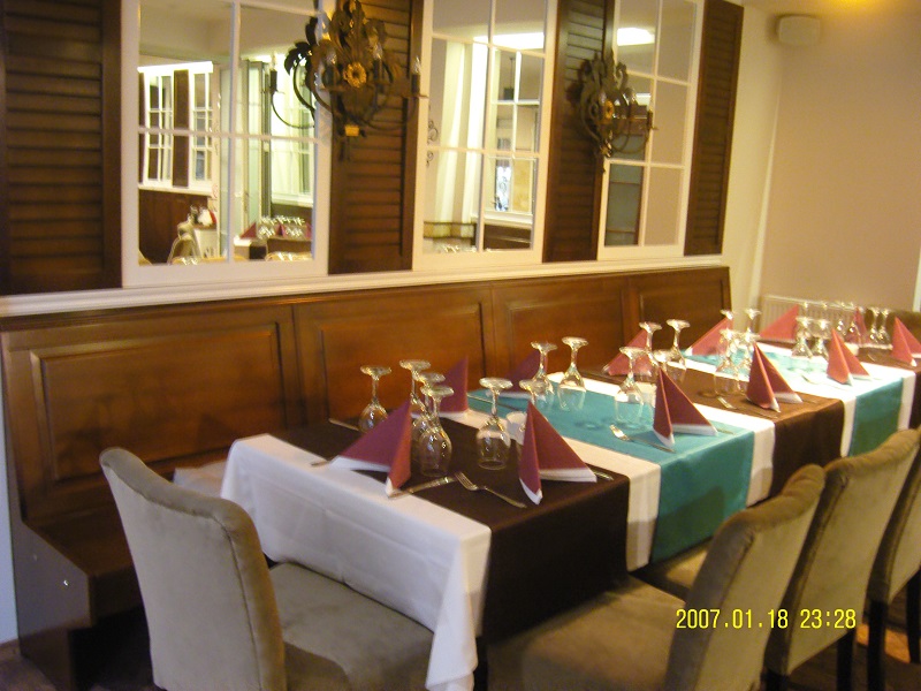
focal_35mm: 34
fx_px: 905
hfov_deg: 54.0
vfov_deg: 41.8
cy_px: 346
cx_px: 460
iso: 200
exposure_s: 1/1.67
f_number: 2.8
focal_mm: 7.3
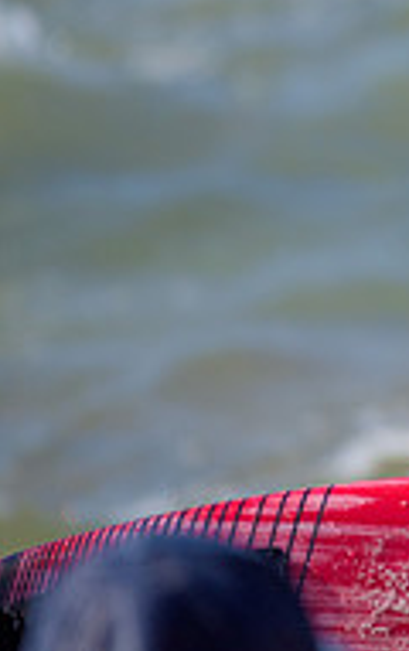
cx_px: 876
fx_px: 27718
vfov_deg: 1.3
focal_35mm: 1560
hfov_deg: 0.8
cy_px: 80
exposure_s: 1/2000
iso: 360
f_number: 5.6
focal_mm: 500
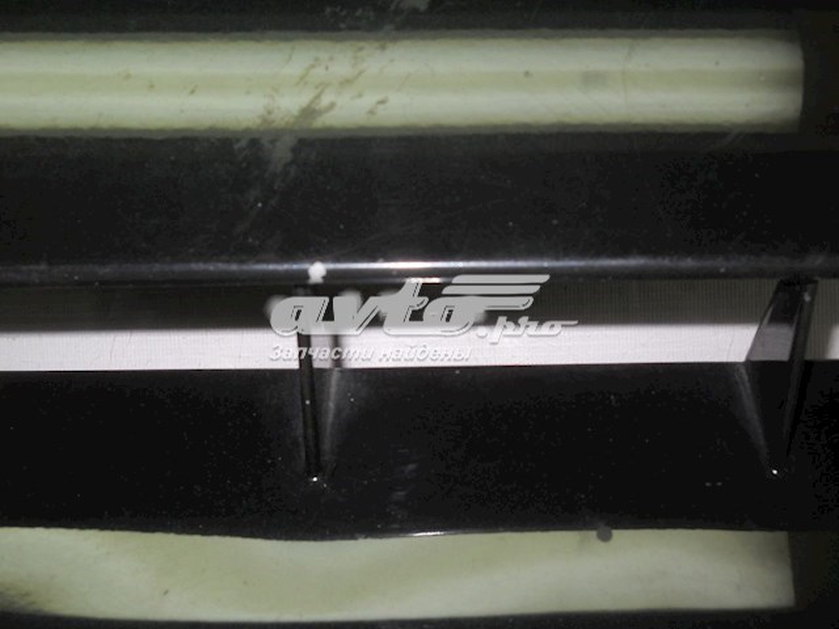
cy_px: 314
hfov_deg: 45.8
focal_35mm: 41
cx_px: 420
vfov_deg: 35.1
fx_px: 994
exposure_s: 1/30
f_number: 5.5
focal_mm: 6.72
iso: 80
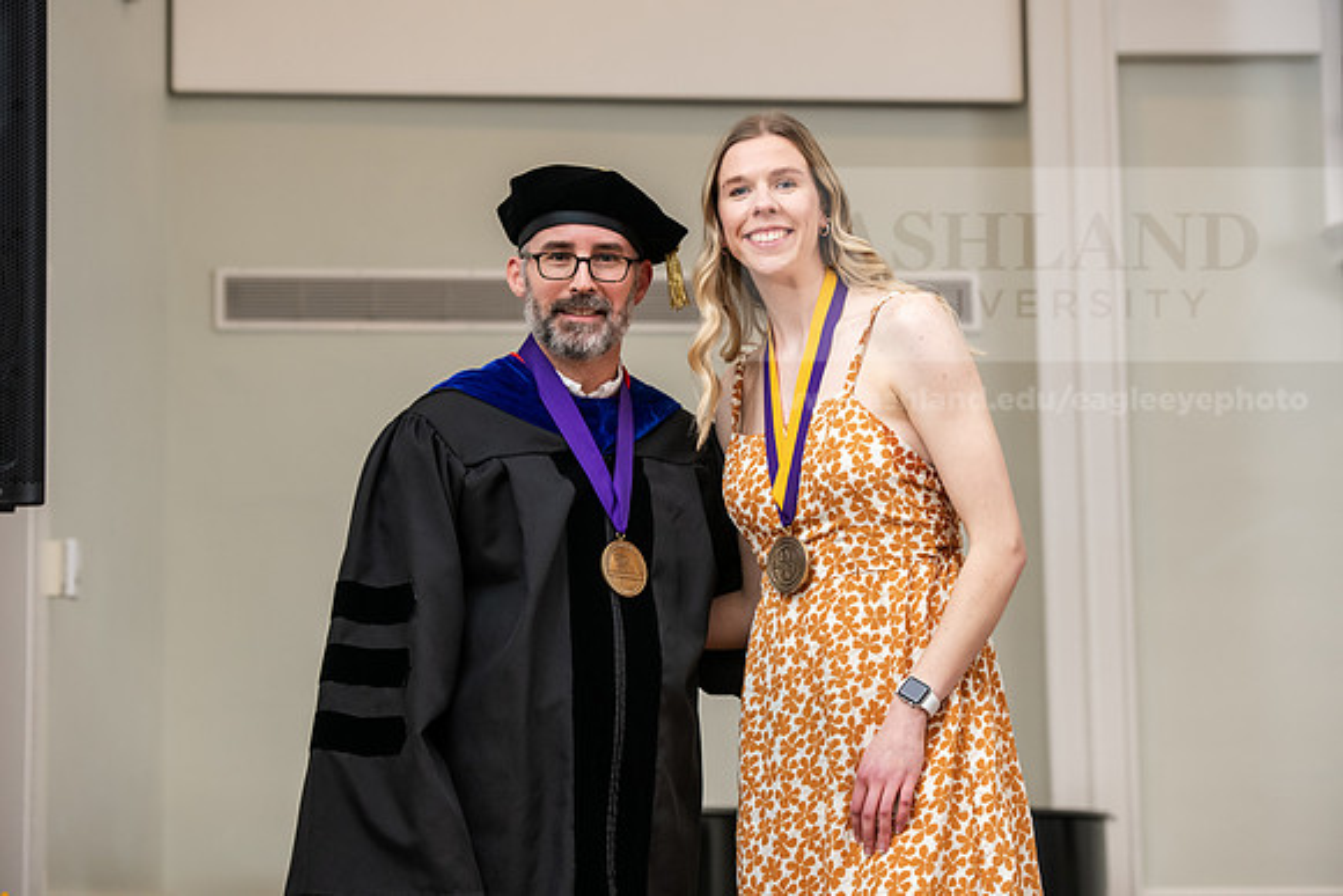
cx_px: 672
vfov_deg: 14.0
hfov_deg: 20.8
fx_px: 3657
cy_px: 448
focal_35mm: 98
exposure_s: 1/200
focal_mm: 98
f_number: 4.5
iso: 1600
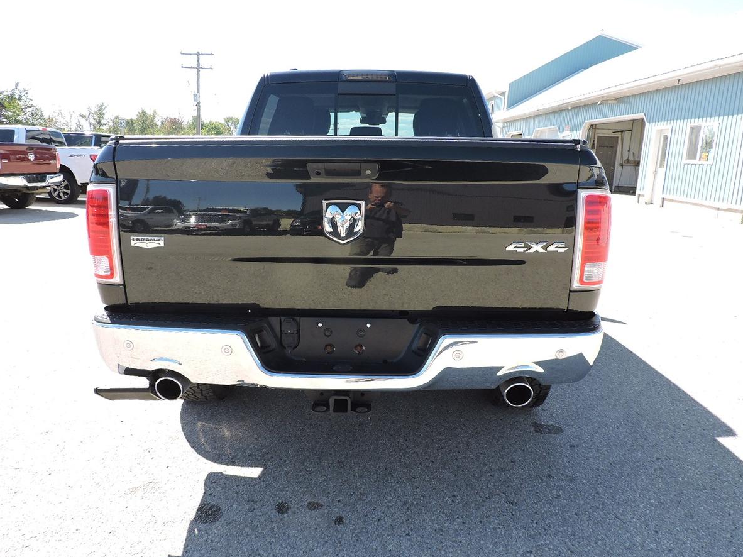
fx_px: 558
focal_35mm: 26
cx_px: 372
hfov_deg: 67.3
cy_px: 279
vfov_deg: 53.0
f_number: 3
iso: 100
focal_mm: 4.3
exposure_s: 1/320
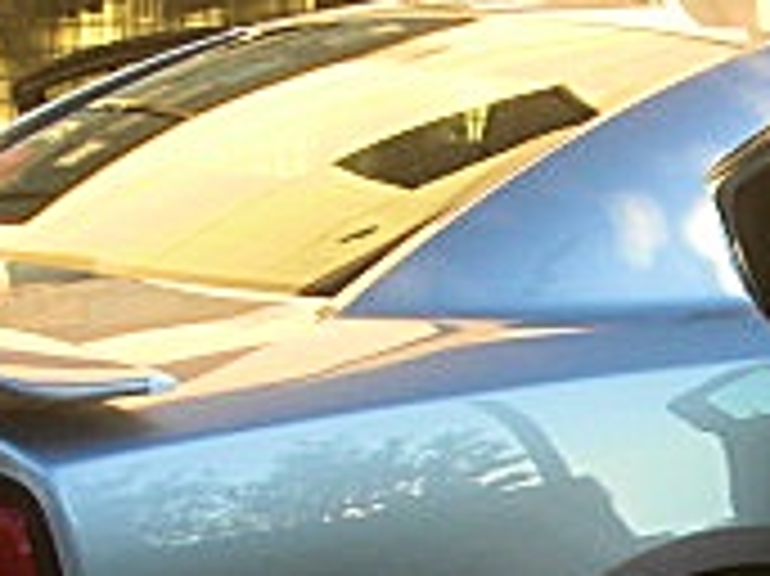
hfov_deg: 14.4
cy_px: 630
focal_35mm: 135
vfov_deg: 10.8
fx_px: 3001
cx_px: 738
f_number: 2.8
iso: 50
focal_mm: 6.3
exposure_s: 1/100
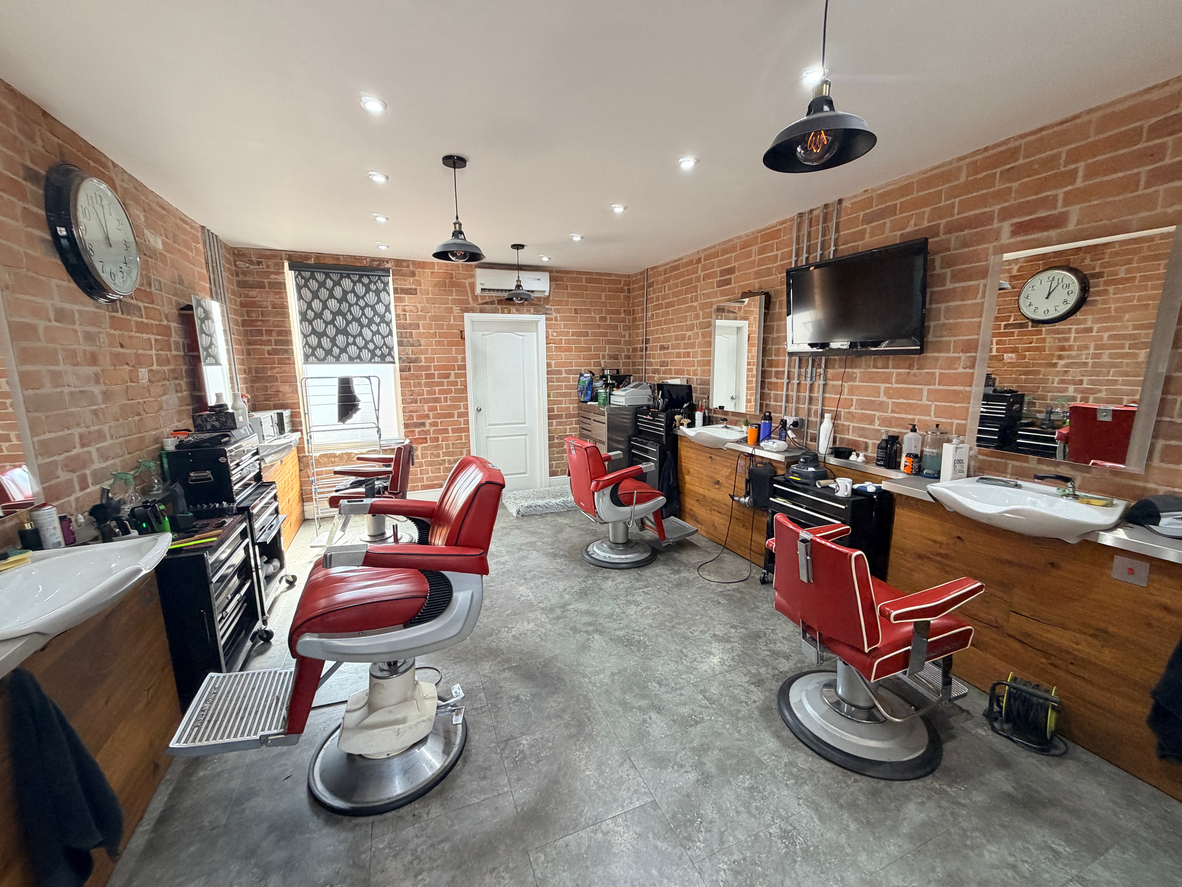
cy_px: 444
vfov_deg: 85.7
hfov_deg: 102.1
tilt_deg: -9.8
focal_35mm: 14
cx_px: 591
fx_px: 478
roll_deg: +1.5
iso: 160
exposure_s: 1/50
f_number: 2.2
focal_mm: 2.22
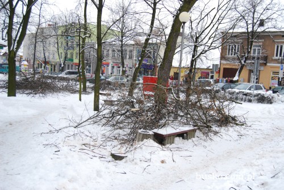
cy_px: 95
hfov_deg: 55.0
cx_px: 142
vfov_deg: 38.5
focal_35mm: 34
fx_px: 273
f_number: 5
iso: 800
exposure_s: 1/2000
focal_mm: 23
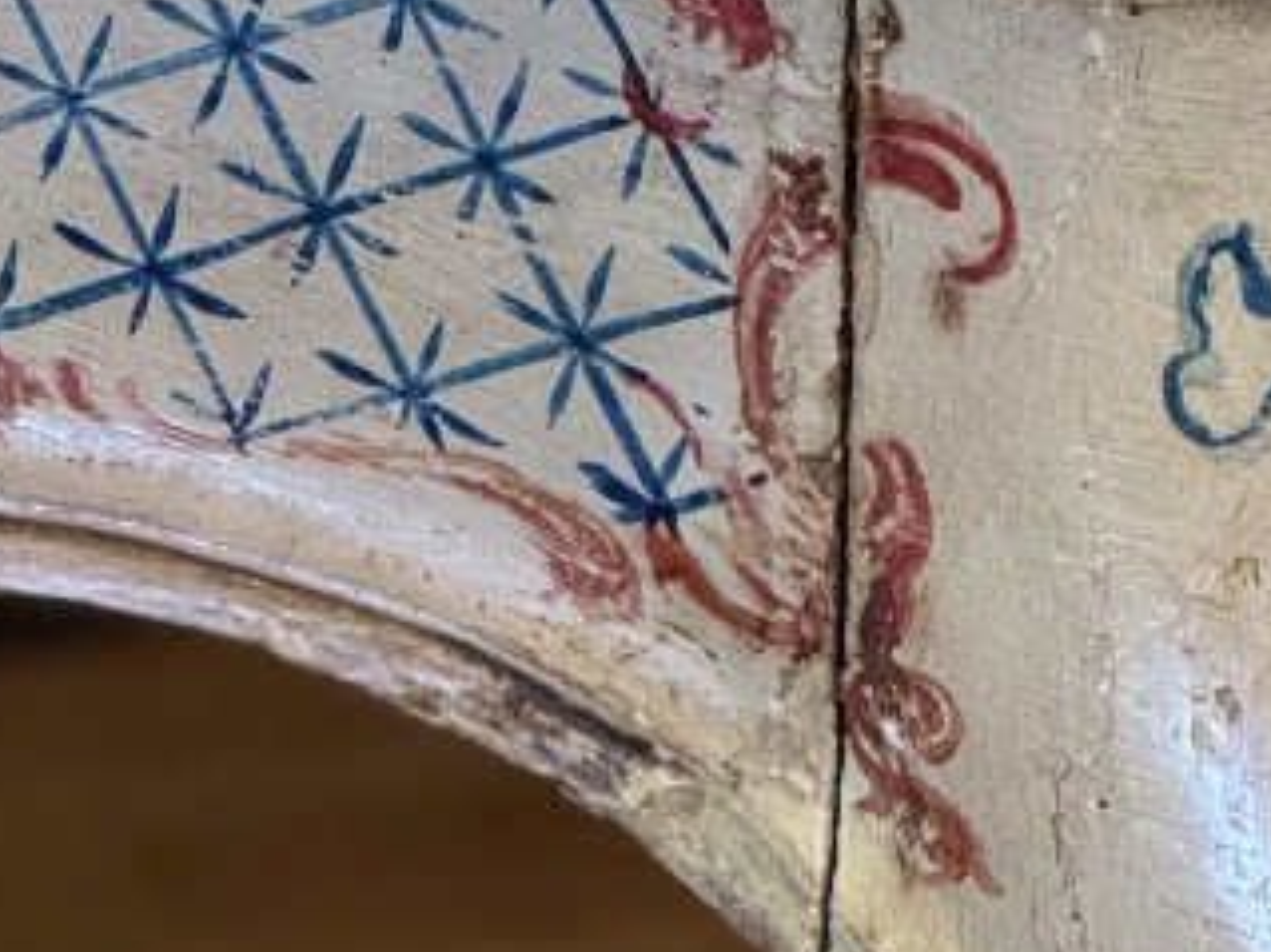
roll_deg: -0.7
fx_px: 10644
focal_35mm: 290
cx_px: 936
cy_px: -112
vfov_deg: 5.1
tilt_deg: -22.4
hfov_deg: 6.8
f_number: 2.8
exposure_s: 1/60
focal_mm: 9
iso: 400
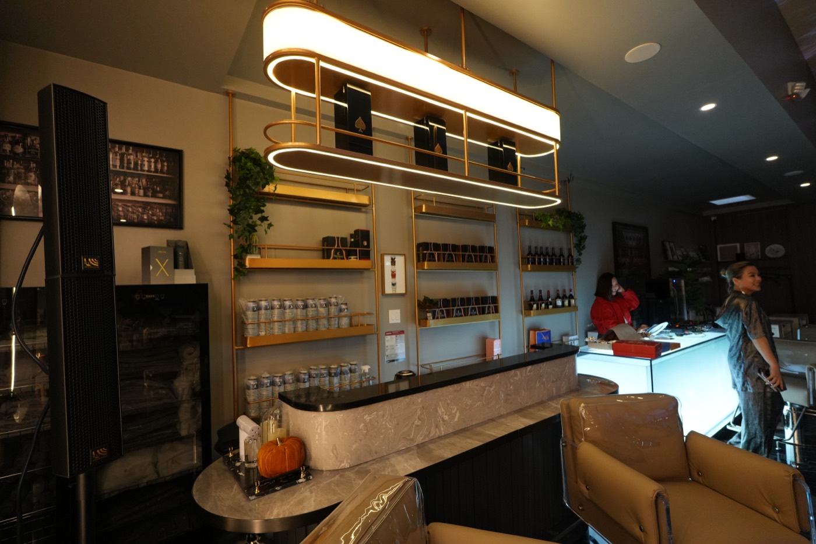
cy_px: 272
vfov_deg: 72.0
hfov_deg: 95.0
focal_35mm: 16
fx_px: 374
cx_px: 408
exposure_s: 1/160
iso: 1600
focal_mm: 11
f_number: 3.2
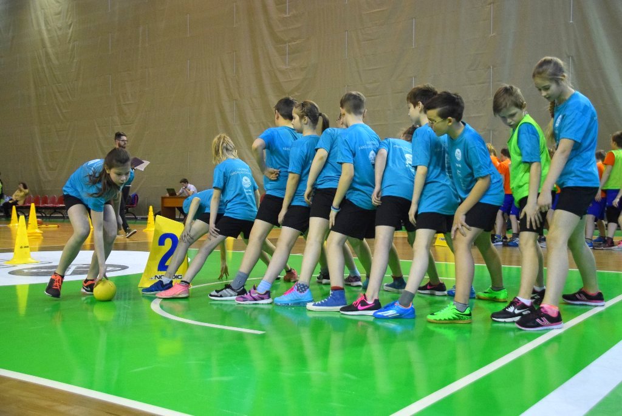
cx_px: 311
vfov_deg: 35.5
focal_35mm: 38
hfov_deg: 51.3
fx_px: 648
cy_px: 208
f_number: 4
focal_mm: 25
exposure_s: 1/320
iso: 3200
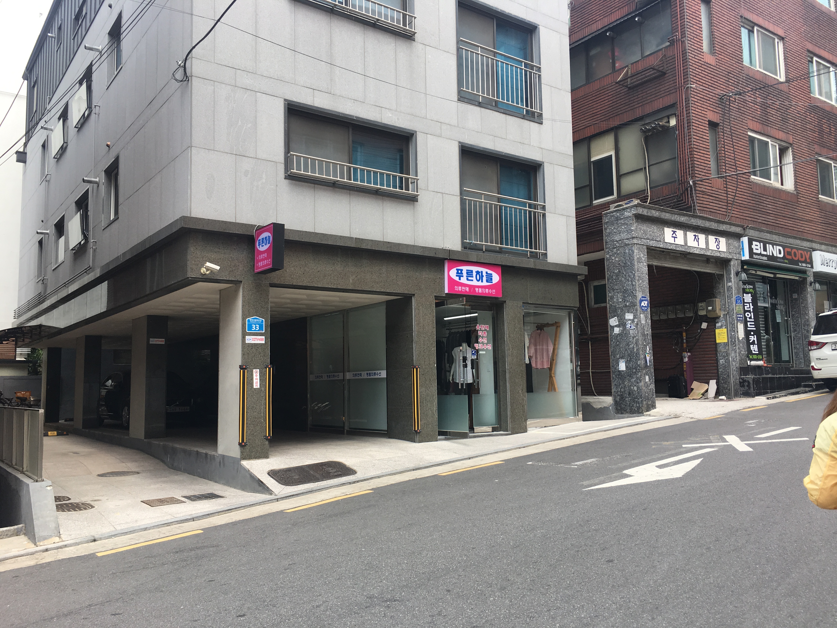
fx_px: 701
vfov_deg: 48.2
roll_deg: +0.7
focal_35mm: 29
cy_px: 314
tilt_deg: +5.6
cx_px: 418
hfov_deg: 61.7
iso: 25
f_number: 2.2
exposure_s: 1/327
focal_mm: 4.15
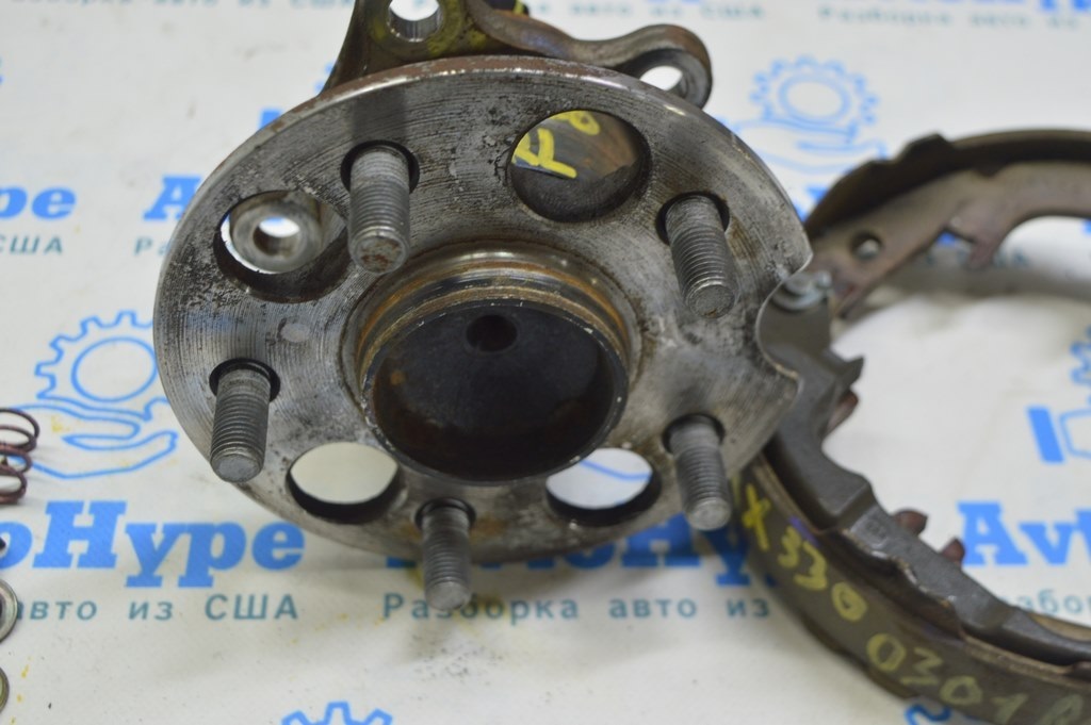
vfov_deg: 28.0
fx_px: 1453
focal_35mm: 48
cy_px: 362
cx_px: 546
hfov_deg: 41.1
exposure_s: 1/20
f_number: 5.6
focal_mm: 32
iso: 400
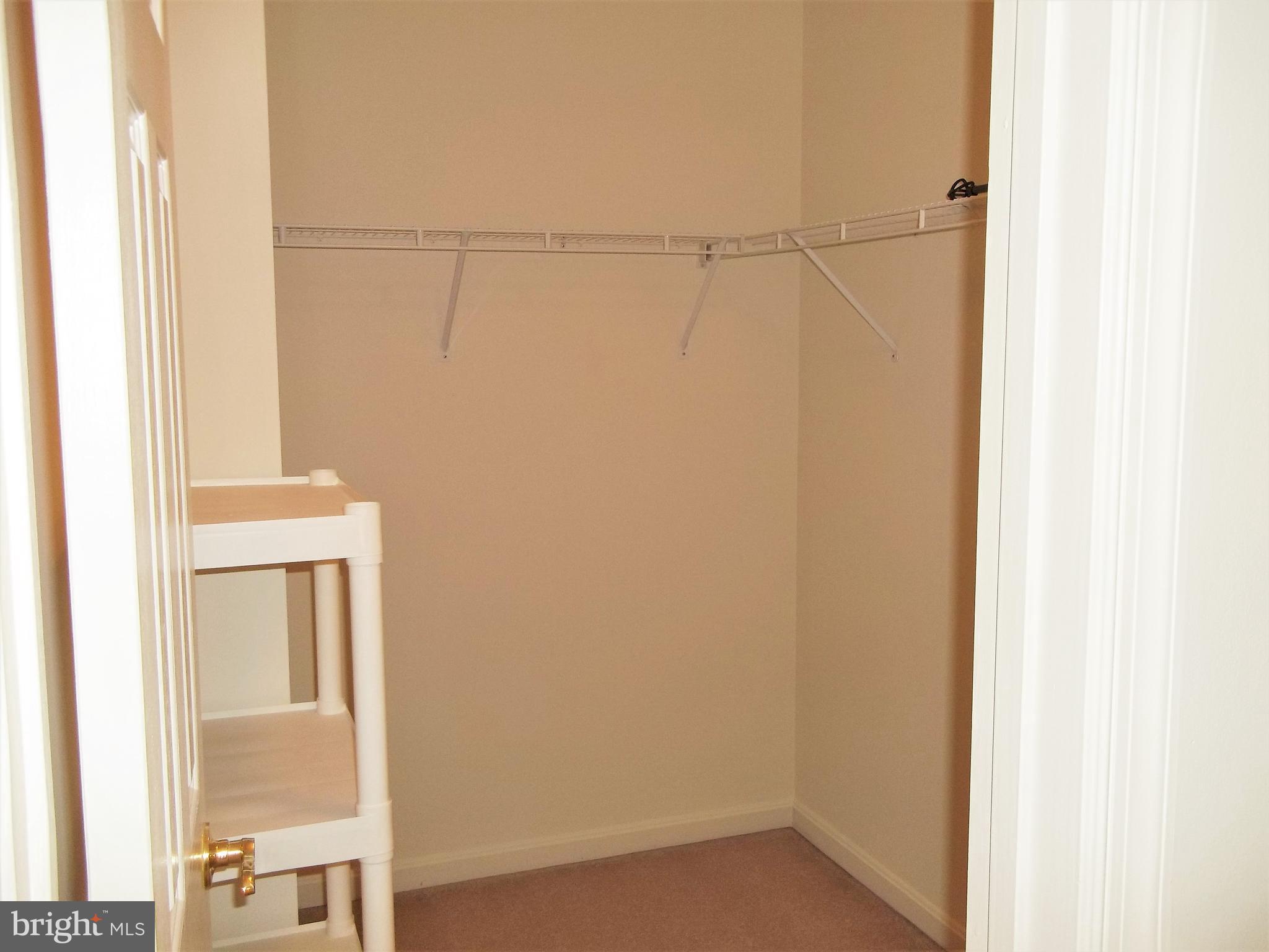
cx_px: 634
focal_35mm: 32
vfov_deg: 44.2
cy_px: 476
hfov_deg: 56.8
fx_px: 1173
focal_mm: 5.7
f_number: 2.9
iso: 80
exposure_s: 1/30
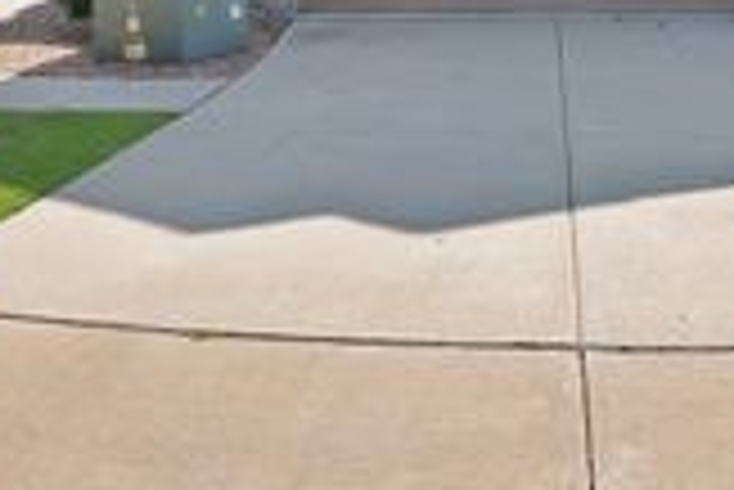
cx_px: 558
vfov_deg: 25.0
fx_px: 1000
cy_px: -90
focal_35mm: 49
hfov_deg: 39.1
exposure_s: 1/250
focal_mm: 16
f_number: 9
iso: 640
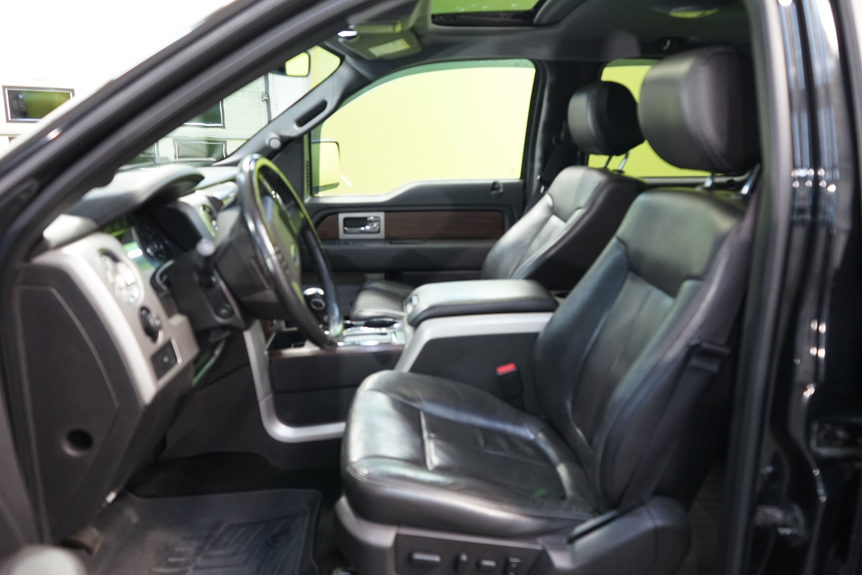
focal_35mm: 29
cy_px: 288
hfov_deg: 63.7
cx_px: 431
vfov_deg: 45.0
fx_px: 694
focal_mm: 29
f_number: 4
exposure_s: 1/30
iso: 1600
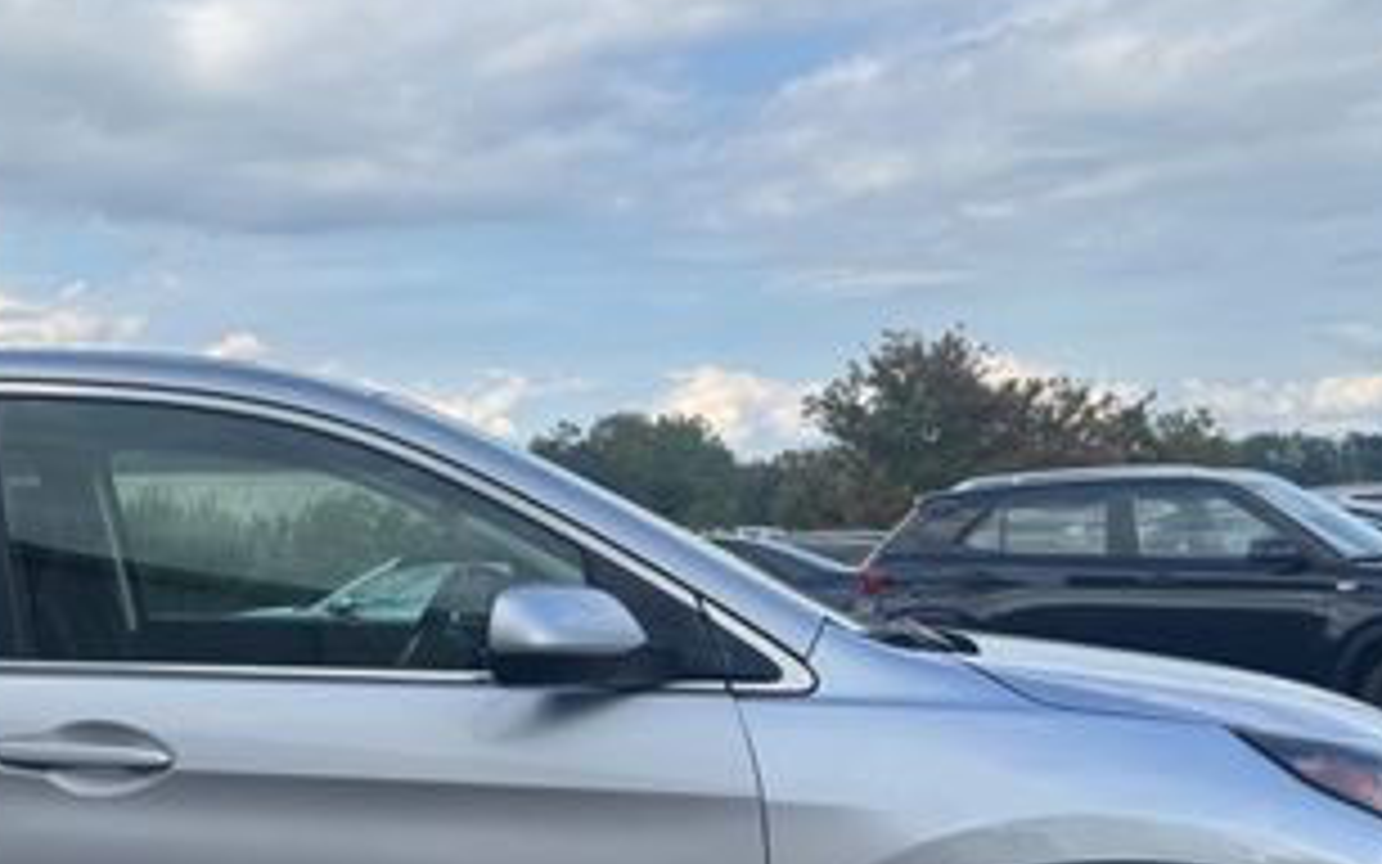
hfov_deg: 36.5
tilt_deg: -1.3
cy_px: 594
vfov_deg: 24.3
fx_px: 1997
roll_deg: +2.4
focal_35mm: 53
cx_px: 221
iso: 80
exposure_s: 1/4049
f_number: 1.78
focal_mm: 6.76
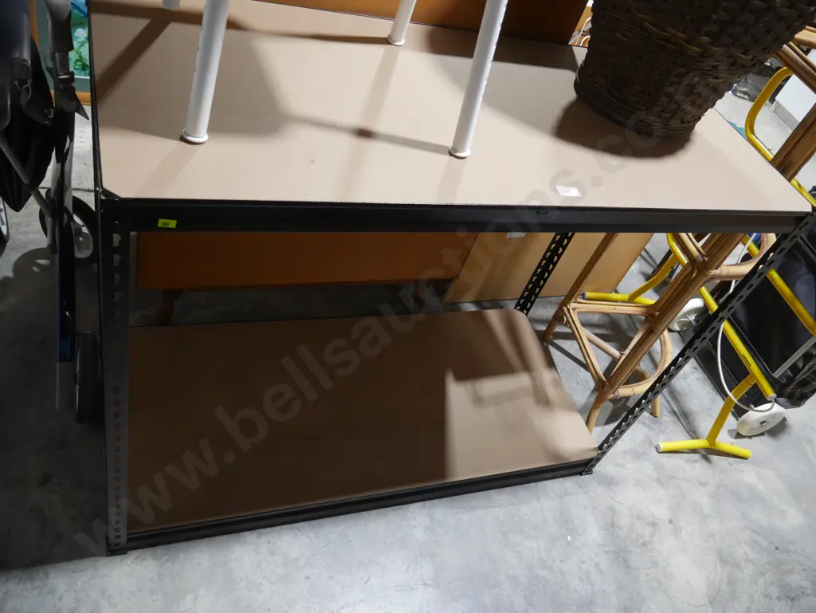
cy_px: 306
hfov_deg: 63.4
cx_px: 408
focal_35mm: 28
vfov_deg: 49.8
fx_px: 660
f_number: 3.5
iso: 400
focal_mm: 14
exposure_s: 1/60
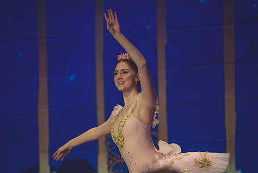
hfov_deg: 8.2
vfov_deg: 5.5
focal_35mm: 252
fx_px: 1806
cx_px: 125
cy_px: 99
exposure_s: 1/320
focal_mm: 200
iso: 500
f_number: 2.8
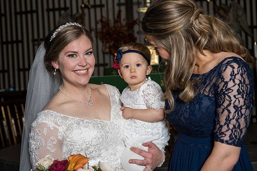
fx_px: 579
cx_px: 108
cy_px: 72
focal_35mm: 81
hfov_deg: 25.0
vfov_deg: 16.8
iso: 800
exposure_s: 1/160
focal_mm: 70
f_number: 6.3
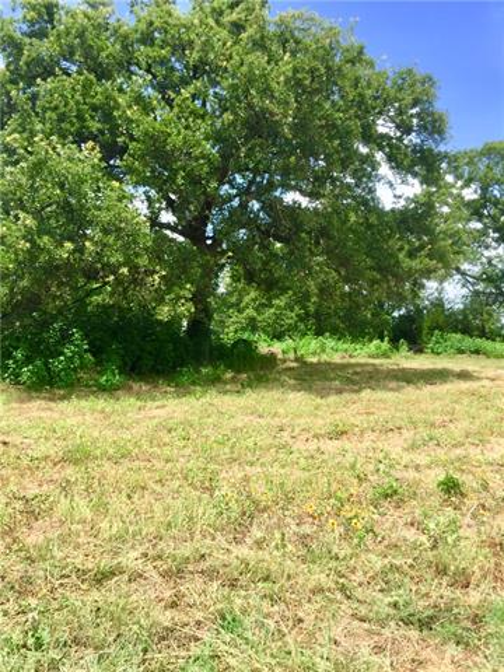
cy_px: 336
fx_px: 563
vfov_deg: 61.7
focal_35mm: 29
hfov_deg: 48.2
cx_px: 252
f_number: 2.2
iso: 32
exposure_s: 1/920
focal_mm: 4.15
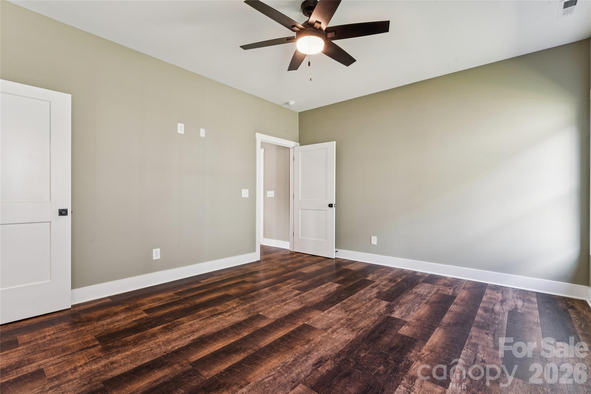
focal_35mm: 16
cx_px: 296
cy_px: 197
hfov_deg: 96.0
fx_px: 266
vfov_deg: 73.1
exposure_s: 1
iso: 100
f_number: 13
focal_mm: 16.2
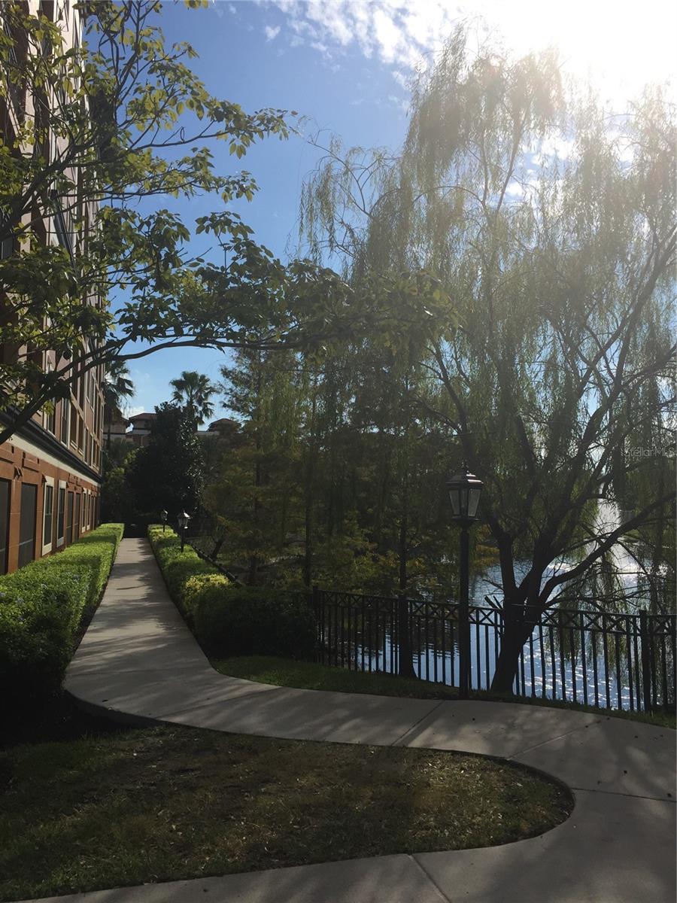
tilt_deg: +6.9
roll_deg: +1.2
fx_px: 756
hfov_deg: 48.2
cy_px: 452
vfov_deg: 61.7
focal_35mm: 29
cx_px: 338
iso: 32
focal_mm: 4.15
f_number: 2.2
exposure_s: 1/3597
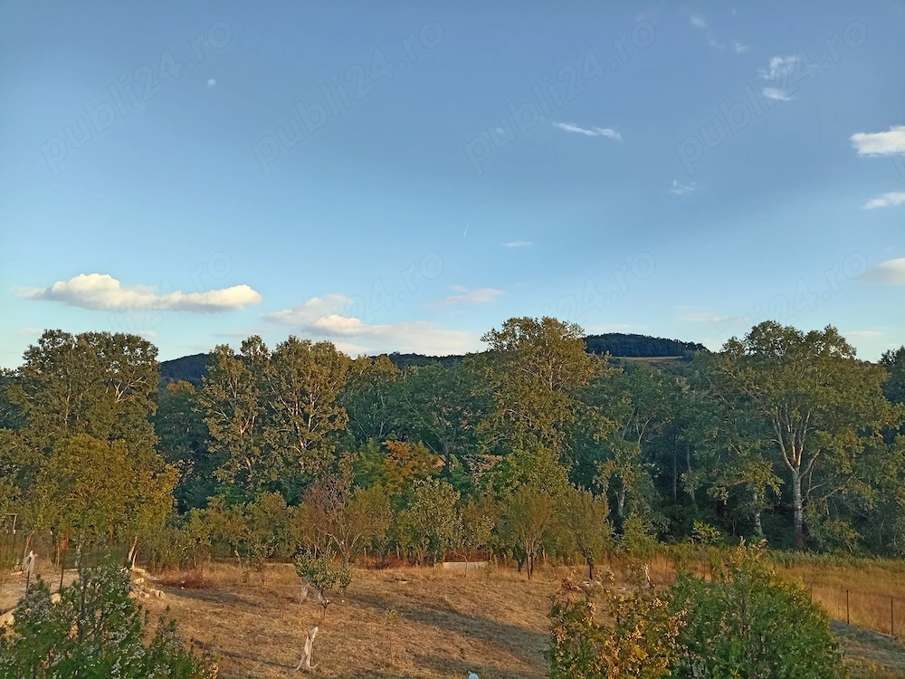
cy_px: 340
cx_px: 452
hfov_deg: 67.3
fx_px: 680
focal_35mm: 26
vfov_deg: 53.1
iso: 100
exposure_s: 1/386
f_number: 1.8
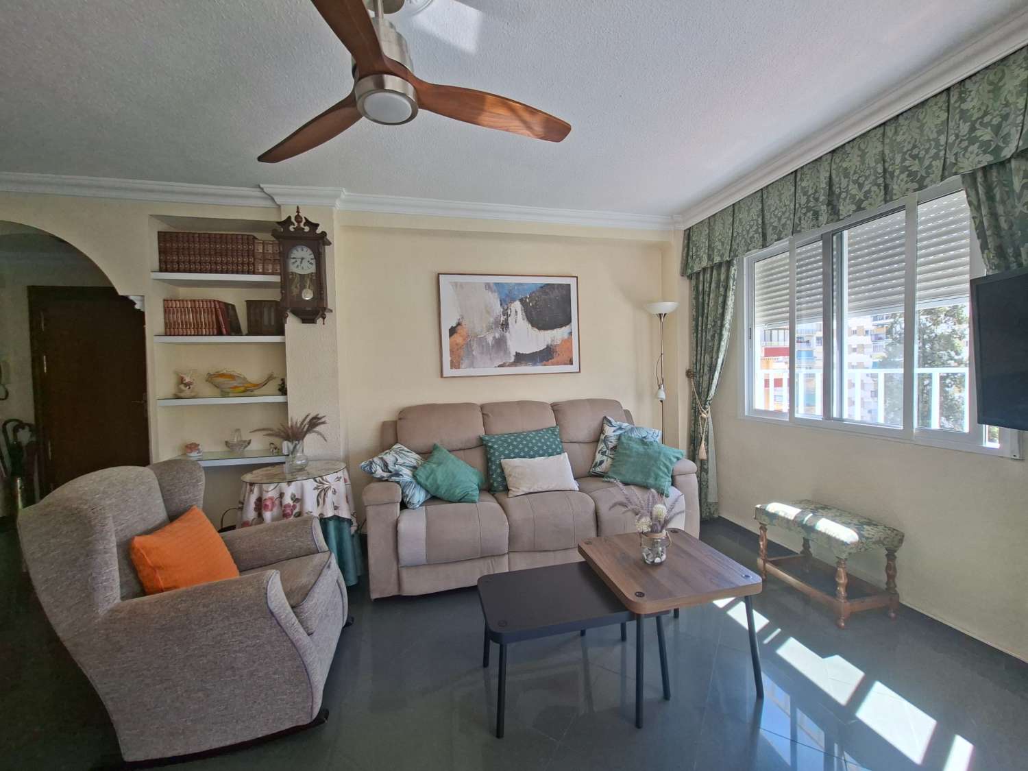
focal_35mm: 13
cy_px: 386
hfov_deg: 106.2
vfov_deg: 89.9
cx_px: 514
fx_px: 386
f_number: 2.2
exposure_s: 1/120
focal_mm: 1.74
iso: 40
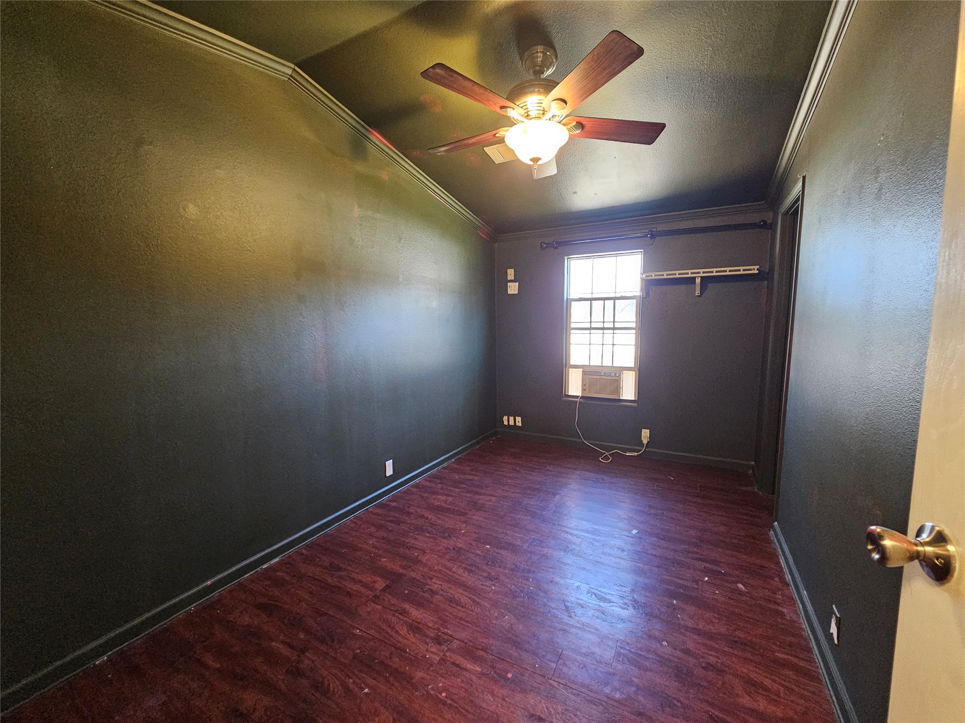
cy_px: 362
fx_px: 362
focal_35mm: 13
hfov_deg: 106.2
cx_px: 482
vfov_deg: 89.9
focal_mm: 2.2
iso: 640
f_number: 2.2
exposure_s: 1/30
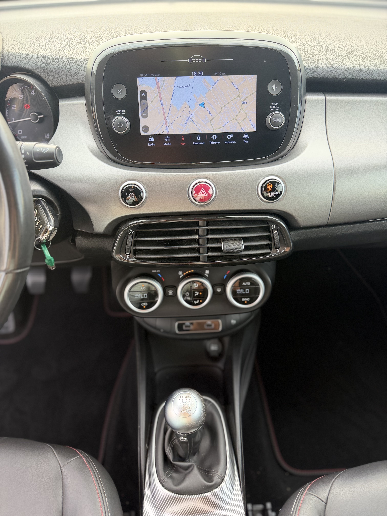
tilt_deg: -47.0
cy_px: 258
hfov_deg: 56.8
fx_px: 358
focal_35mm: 24
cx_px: 194
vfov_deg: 71.6
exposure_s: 1/123
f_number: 1.78
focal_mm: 6.76
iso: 160
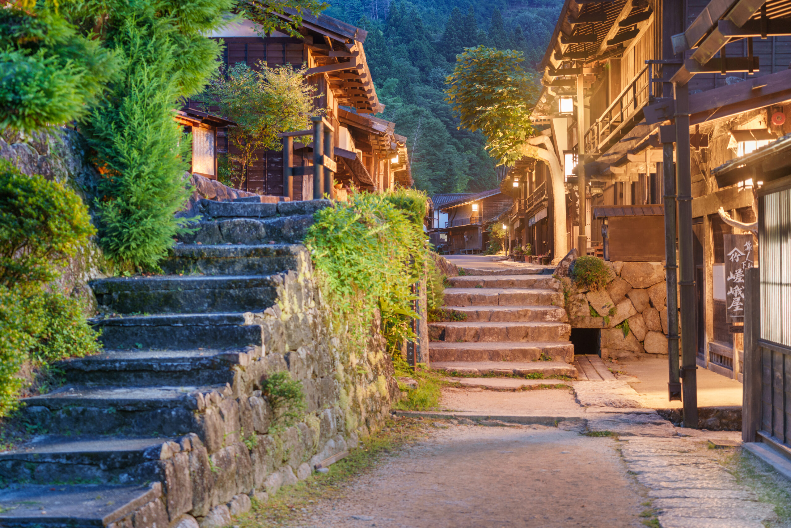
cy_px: 264
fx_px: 1186
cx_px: 396
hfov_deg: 36.9
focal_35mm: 54
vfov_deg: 25.1
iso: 400
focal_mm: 54
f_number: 4
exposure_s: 30
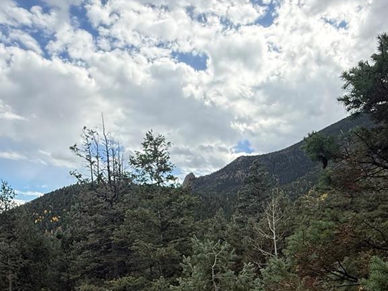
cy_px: 248
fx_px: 392
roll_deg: +2.5
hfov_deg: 52.6
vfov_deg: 38.6
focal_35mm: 35
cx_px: 183
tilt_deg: -2.5
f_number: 2.2
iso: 64
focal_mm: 2.22
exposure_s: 1/1745
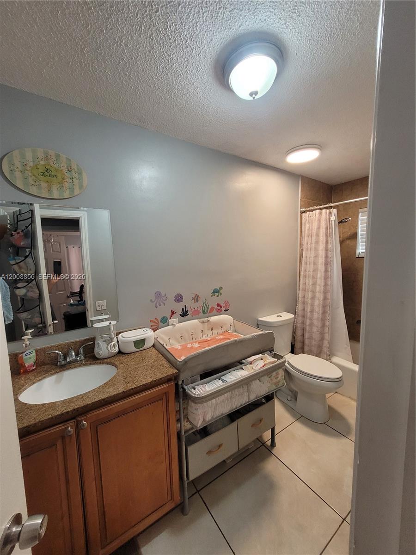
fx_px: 208
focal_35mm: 13
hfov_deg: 89.9
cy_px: 278
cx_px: 208
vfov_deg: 106.2
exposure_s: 1/60
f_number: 2.2
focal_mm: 1.74
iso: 200
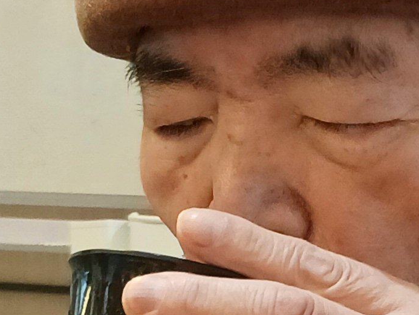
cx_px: 317
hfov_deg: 12.4
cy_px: 503
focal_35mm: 159
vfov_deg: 9.1
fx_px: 1925
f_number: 1.8
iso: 250
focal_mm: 4
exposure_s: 1/40
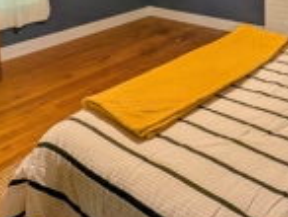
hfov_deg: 46.2
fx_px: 333
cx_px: 186
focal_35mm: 40
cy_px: -38
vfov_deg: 30.9
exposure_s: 1/40
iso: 117
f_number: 2.2
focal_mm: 2.35
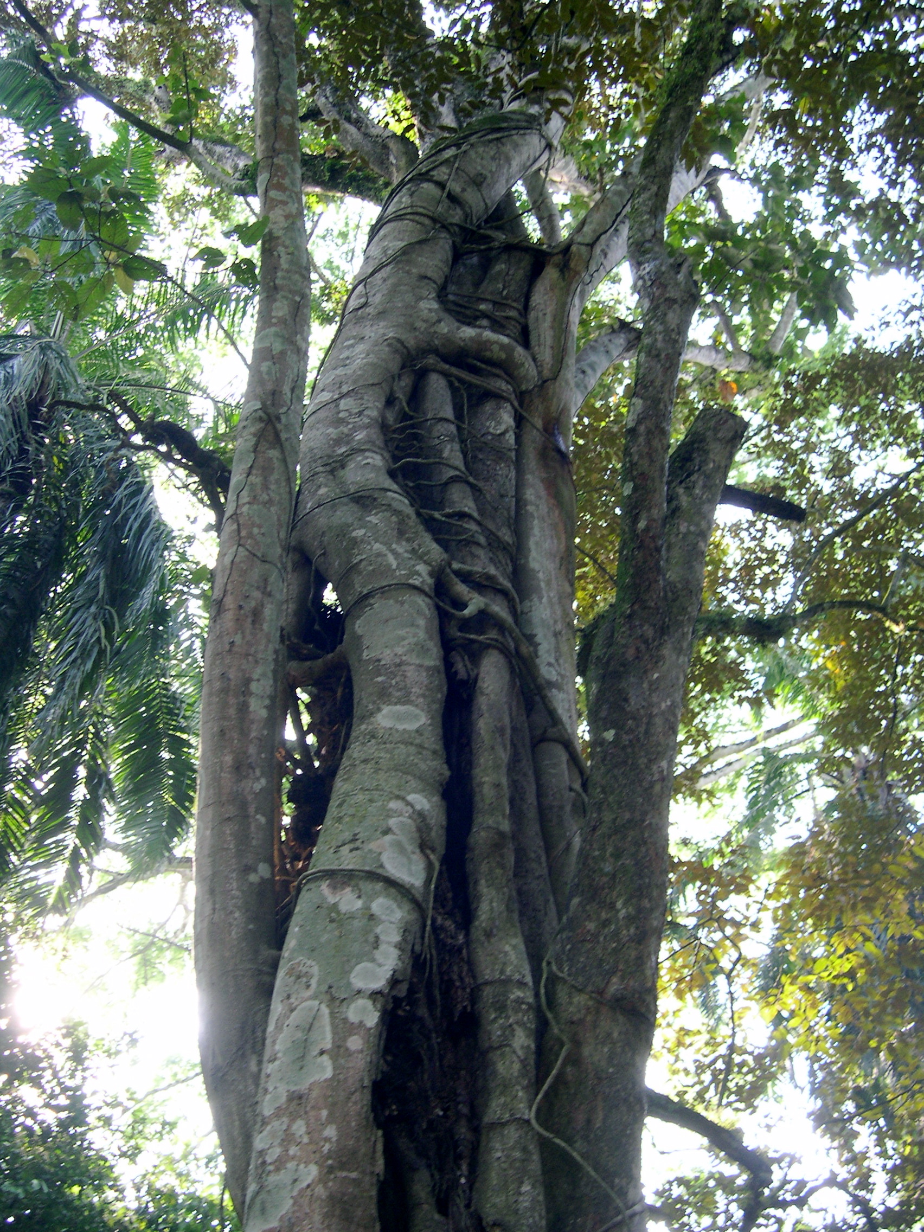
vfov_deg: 49.0
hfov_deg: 37.7
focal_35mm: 38
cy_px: 616
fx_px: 1352
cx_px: 462
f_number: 2.8
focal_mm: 8
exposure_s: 1/32
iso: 100
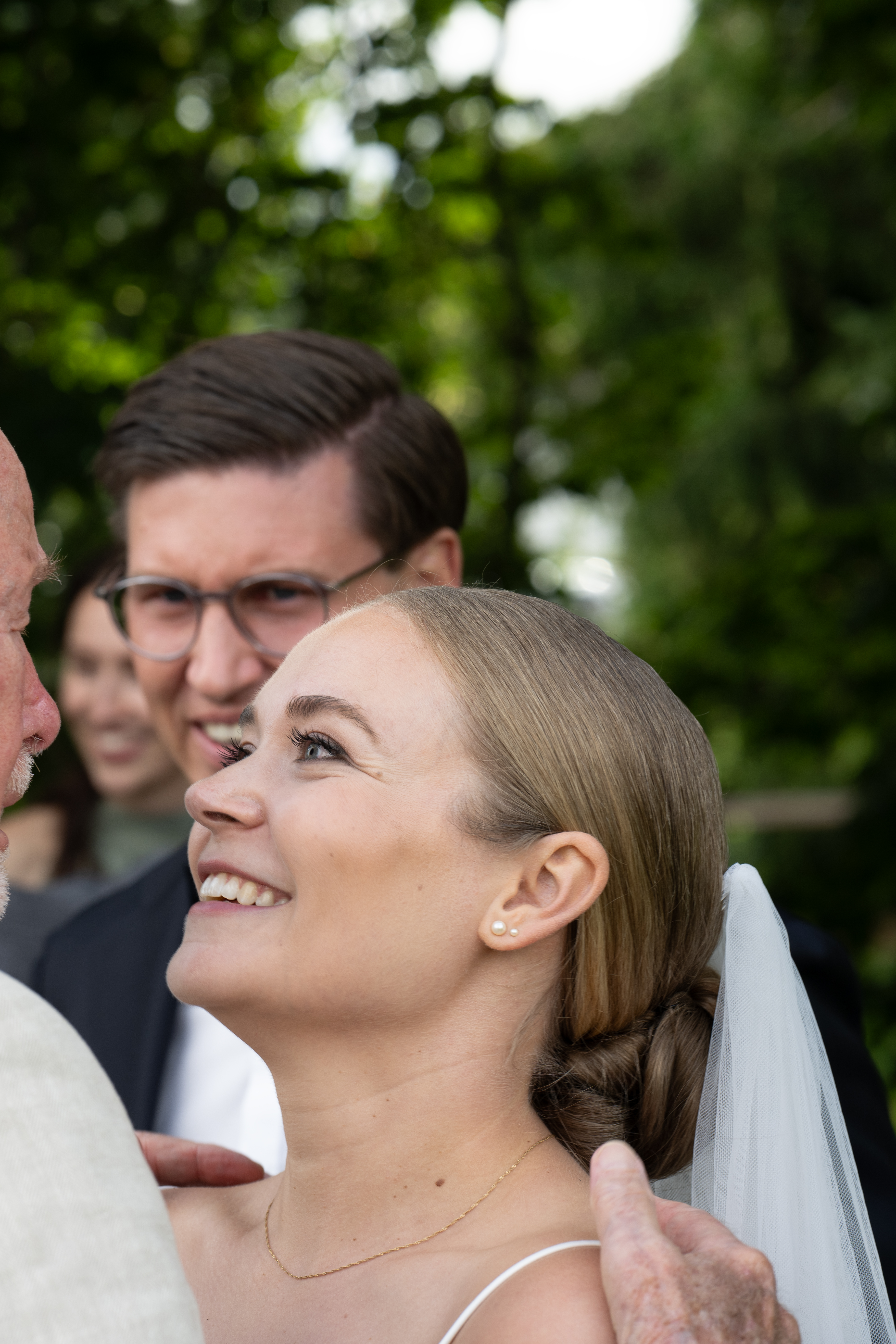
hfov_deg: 10.6
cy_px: 673
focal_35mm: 128
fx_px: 4779
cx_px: 28
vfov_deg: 16.0
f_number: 5.6
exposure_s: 1/125
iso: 160
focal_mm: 85
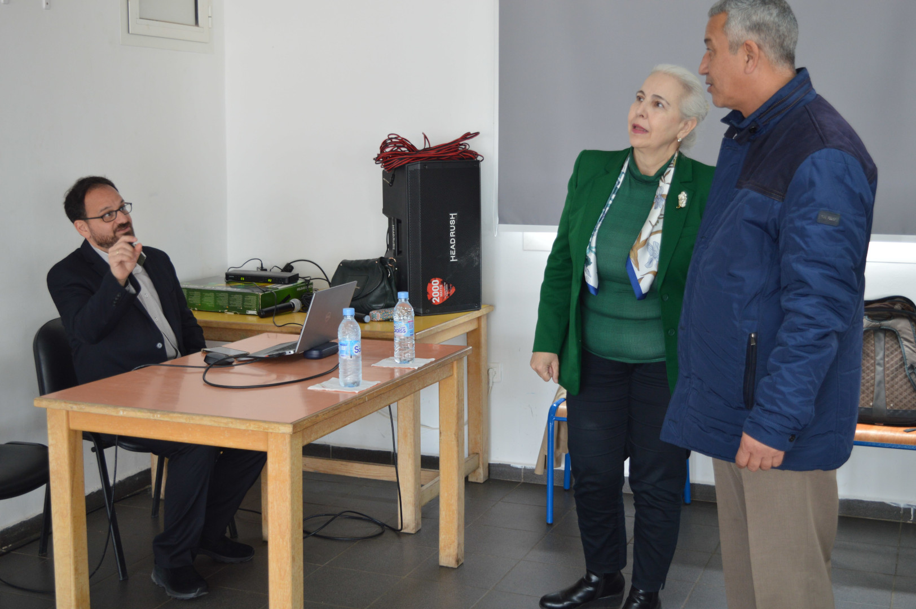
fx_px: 1182
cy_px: 304
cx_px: 458
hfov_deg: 42.4
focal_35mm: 46
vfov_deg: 28.9
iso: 400
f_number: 5
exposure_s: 1/40
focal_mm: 31
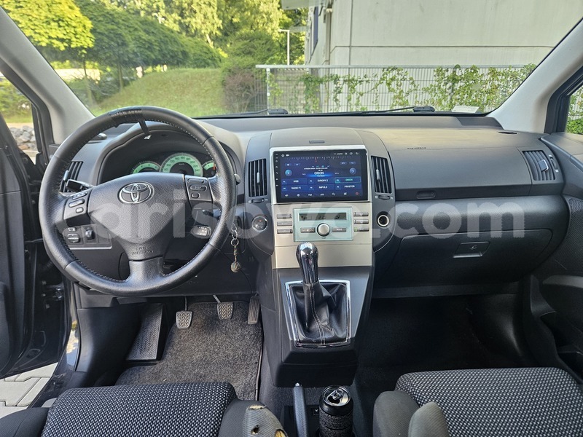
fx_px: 387
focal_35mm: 23
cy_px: 218
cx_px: 292
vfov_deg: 58.9
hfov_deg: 73.9
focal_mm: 5.4
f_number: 1.8
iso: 125
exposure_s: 1/190
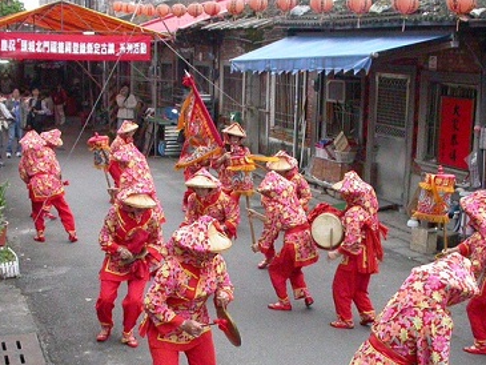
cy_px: 242
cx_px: 234
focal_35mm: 52
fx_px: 730
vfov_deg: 27.9
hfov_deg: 36.8
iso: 800
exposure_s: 1/146
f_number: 4.7
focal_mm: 7.85
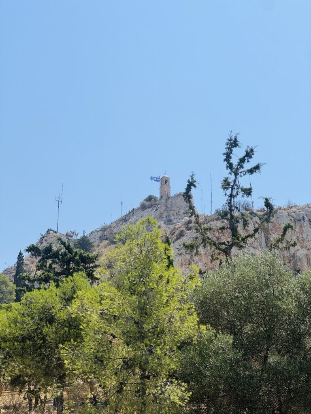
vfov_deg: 25.3
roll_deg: +0.3
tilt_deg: +27.9
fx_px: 922
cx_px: 156
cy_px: 207
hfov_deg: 19.1
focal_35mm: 77
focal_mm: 9
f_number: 2.8
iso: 25
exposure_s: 1/1429
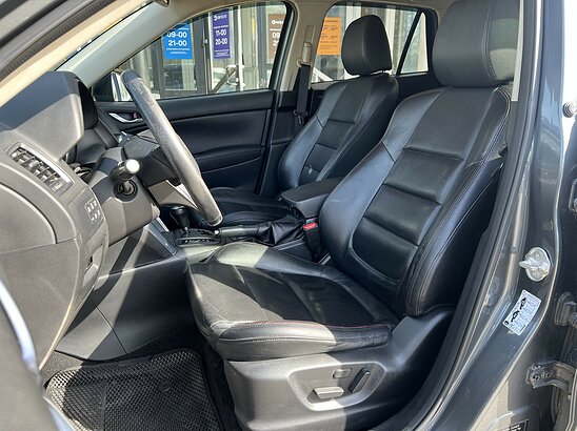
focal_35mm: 26
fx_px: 433
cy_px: 216
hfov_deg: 67.3
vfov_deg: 53.0
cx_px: 288
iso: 50
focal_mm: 5.7
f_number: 1.5
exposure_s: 1/166
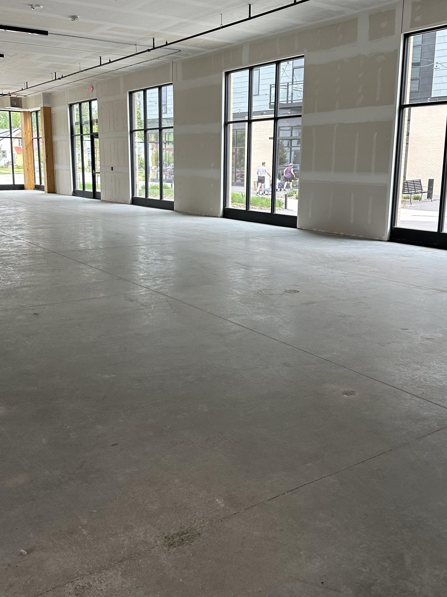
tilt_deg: -9.6
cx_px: 207
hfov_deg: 42.9
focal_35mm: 33
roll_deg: -1.0
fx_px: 568
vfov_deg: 55.2
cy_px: 263
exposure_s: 1/121
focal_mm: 6.86
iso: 160
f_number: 1.78
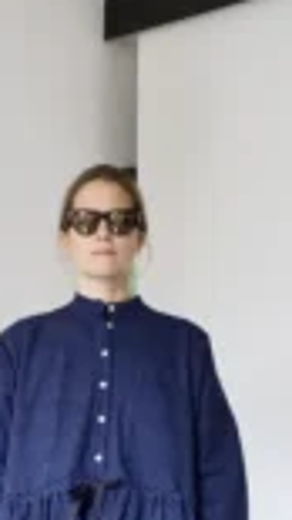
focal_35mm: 85
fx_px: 1172
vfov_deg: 22.9
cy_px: 627
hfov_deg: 13.8
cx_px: -64
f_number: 2.8
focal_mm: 18.3
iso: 800
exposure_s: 1/40
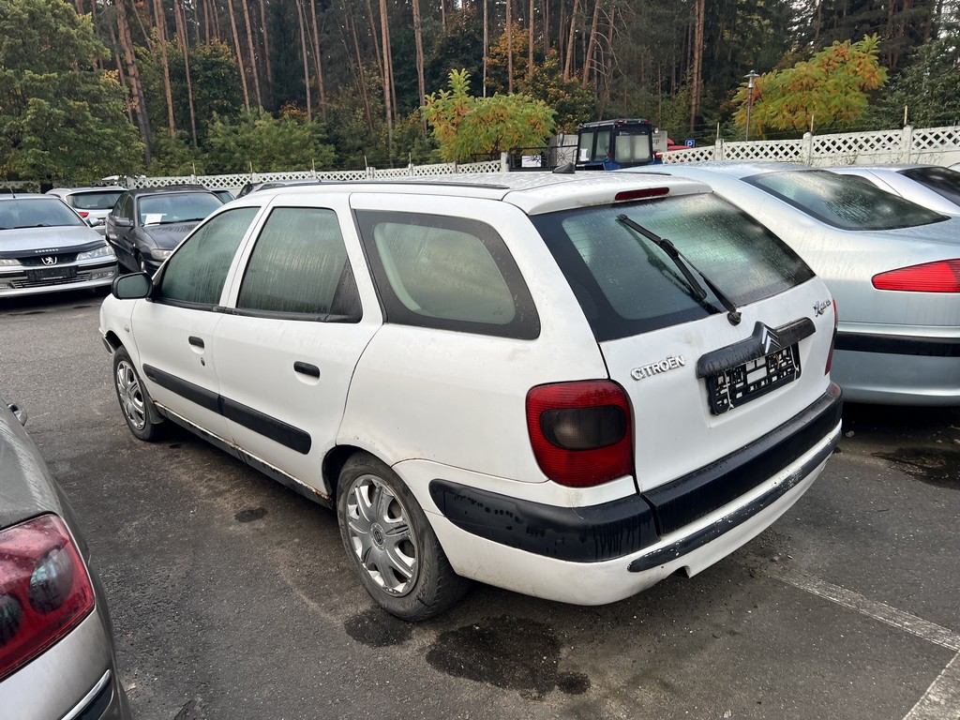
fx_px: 721
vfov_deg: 53.1
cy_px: 360
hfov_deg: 67.3
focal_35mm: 26
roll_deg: +0.0
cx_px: 480
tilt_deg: -13.3
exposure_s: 1/290
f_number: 1.5
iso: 40
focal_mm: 5.7
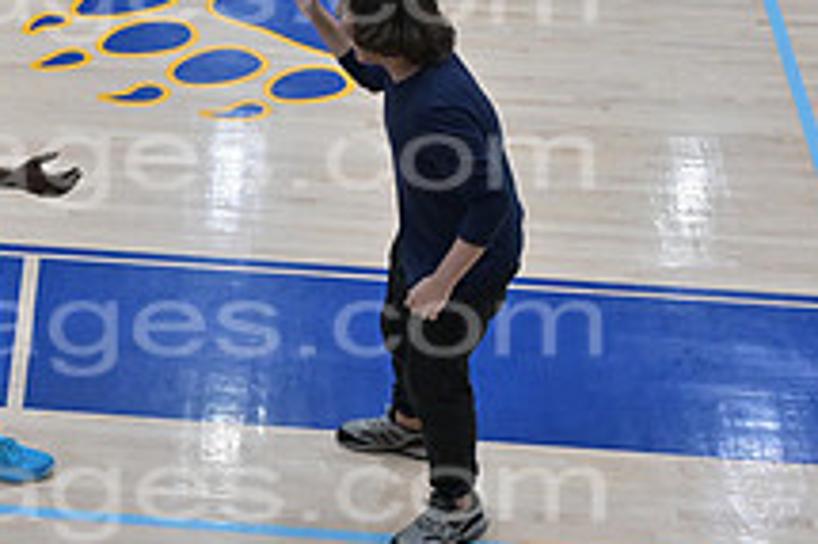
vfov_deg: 10.1
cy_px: 80
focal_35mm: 135
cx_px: -255
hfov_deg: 14.5
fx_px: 3065
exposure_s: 1/400
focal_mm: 50
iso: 3200
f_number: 4
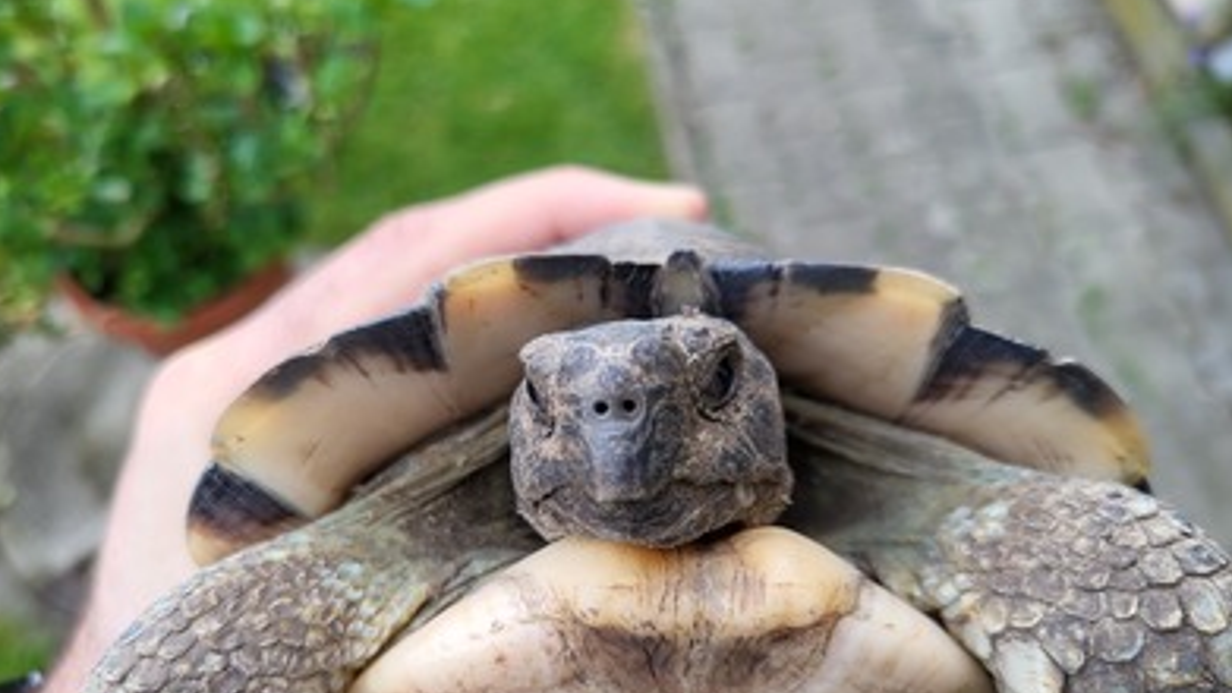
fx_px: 947
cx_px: 608
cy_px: 454
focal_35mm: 29
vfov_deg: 39.8
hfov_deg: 66.1
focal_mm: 5.4
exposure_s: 1/100
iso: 50
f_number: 1.8
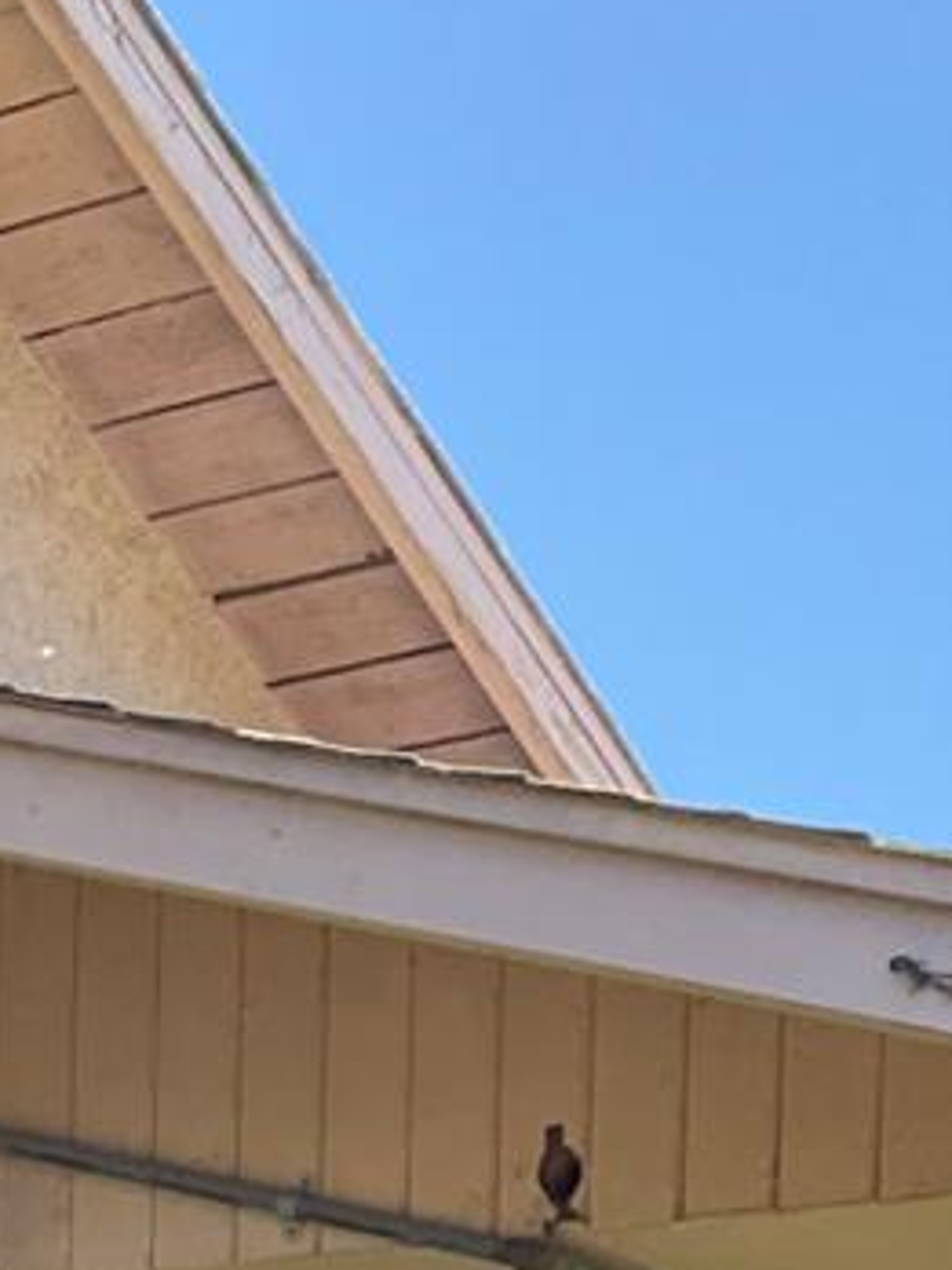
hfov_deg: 11.8
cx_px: 870
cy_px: 2398
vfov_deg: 13.8
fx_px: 4584
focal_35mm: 125
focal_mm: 3
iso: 16
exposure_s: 1/324
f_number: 1.8
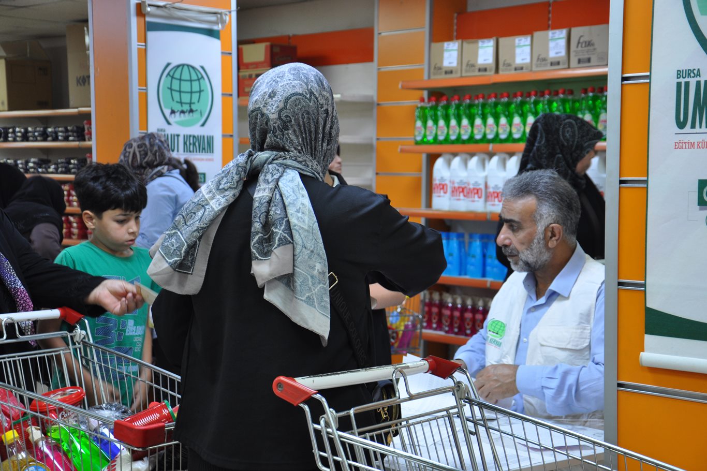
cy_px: 236
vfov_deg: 18.9
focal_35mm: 72
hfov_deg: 28.1
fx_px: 1414
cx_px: 354
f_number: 5
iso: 400
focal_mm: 48
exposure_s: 1/25
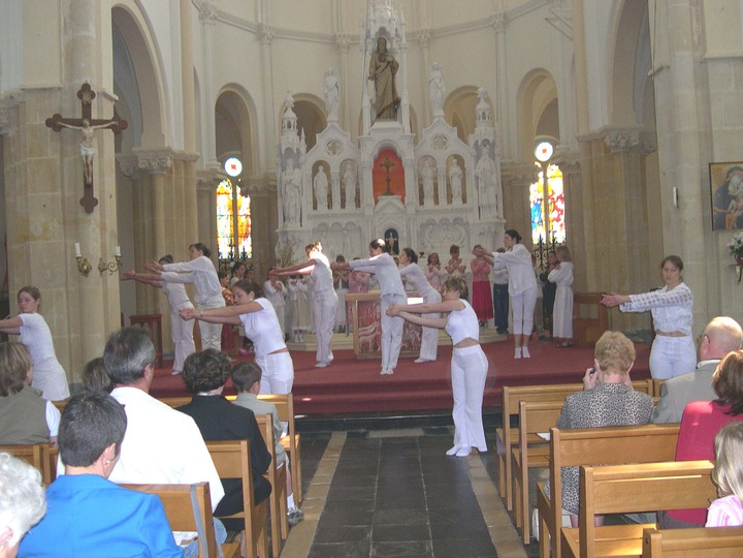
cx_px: 372
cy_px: 279
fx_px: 816
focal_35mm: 38
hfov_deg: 49.0
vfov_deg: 37.7
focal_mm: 8
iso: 286
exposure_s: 1/60
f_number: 2.8
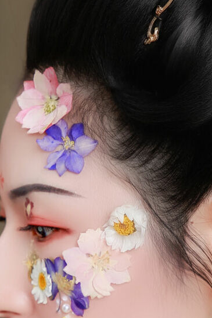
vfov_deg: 7.0
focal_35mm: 296
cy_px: 174
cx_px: 110
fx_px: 2616
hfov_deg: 4.6
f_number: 6.3
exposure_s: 1/160
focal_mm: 105
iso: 100
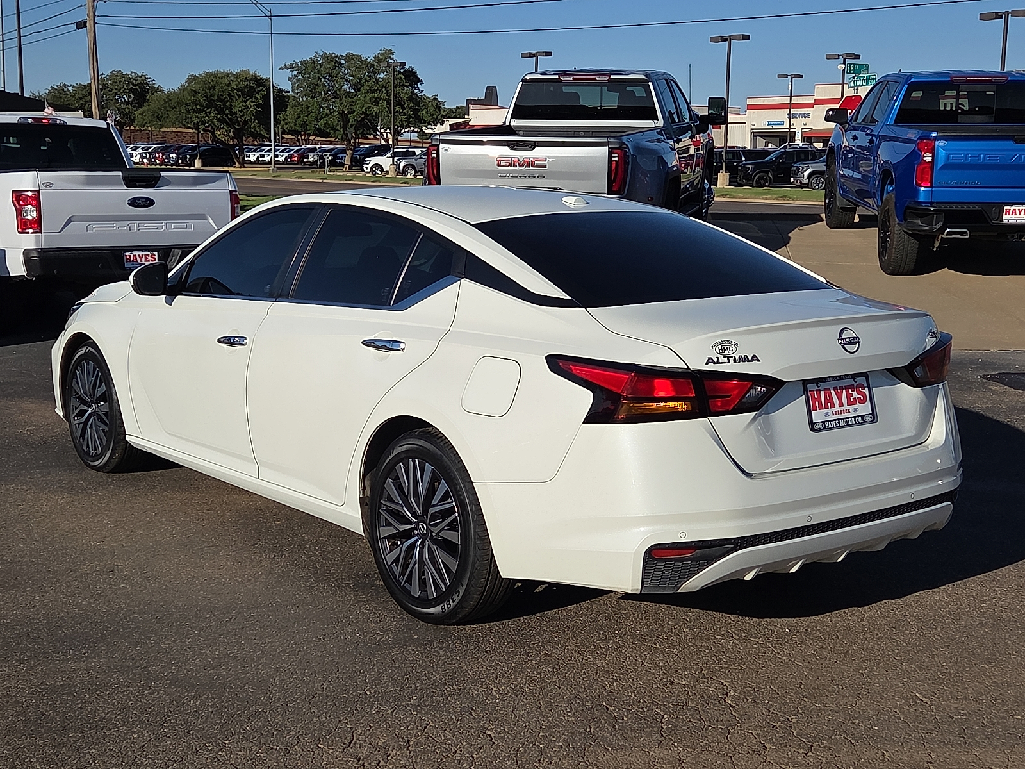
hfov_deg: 40.4
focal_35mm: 47
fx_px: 1392
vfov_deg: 30.9
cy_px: 384
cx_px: 512
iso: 64
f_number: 1.8
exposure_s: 1/10000
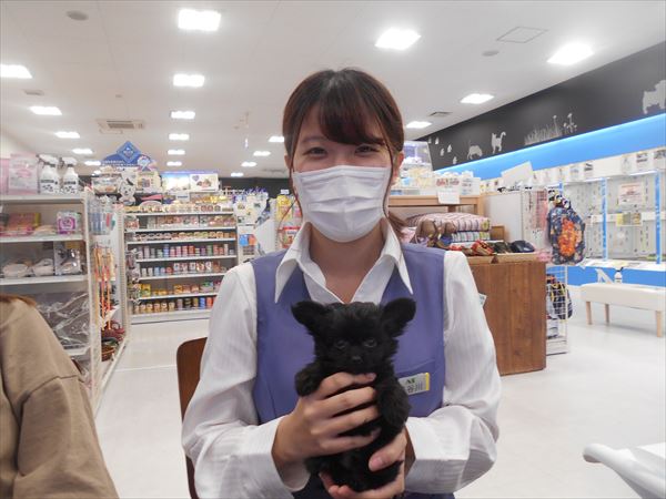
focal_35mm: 26
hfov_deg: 67.3
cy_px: 250
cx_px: 333
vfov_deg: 53.1
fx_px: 500
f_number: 3.2
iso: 125
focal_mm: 4.6
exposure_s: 1/30
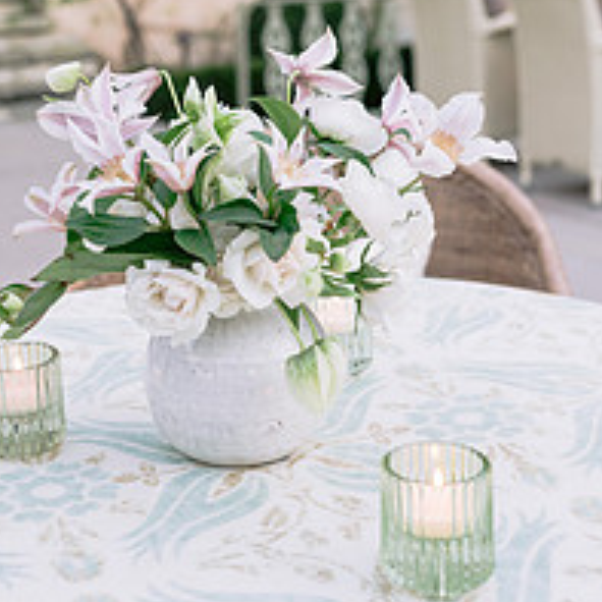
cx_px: 238
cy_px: 79
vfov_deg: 24.7
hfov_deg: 25.3
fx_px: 1338
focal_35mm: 68
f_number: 4
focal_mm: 35
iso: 400
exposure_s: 1/160
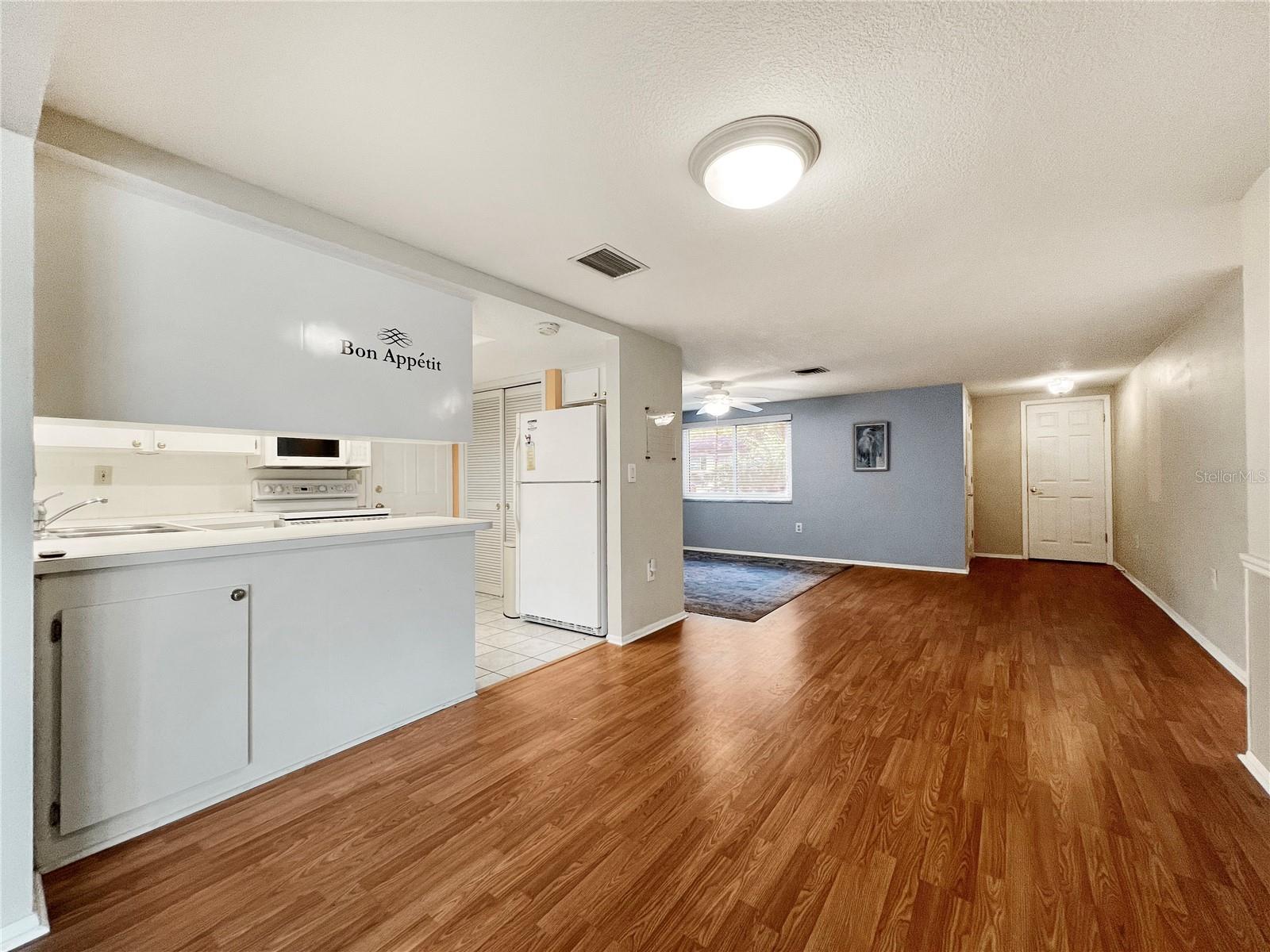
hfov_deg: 106.2
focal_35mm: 13
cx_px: 635
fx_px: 477
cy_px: 476
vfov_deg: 89.9
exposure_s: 1/120
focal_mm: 1.57
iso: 160
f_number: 1.8
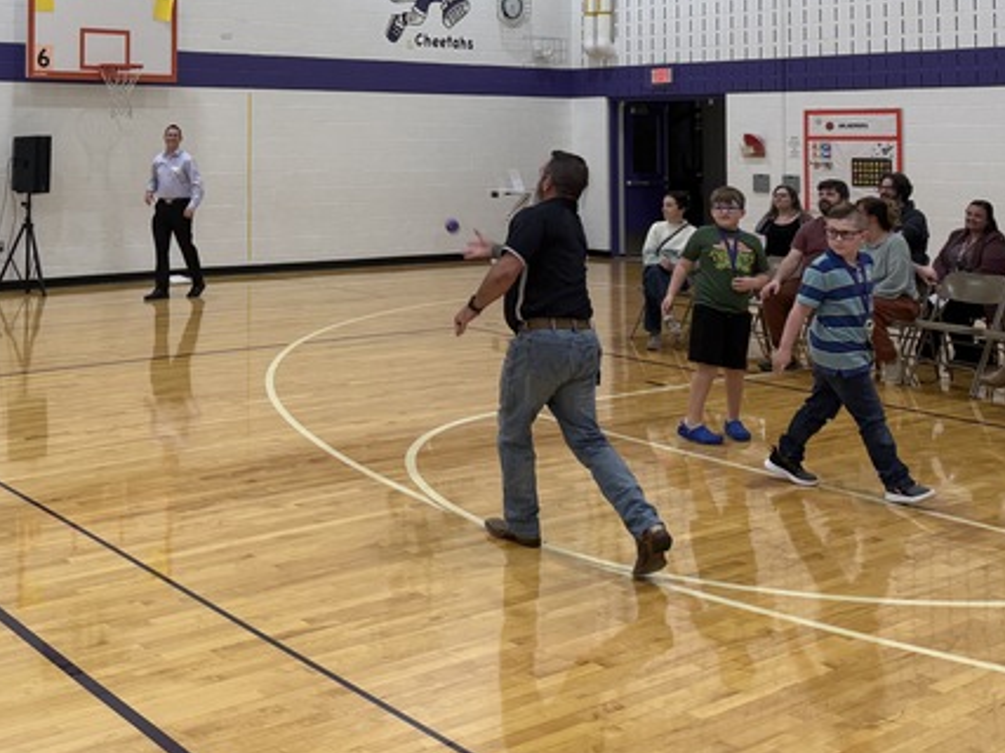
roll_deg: +0.0
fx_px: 1306
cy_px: 87
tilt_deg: +3.3
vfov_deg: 30.8
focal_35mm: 45
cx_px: 275
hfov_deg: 41.1
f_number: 1.78
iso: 100
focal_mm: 6.76
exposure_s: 1/120
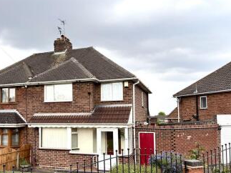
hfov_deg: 53.3
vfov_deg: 41.5
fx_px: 227
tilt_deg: +3.0
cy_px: 106
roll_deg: +0.2
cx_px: 85
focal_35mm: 34
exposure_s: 1/591
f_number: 1.6
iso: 50
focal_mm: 5.96
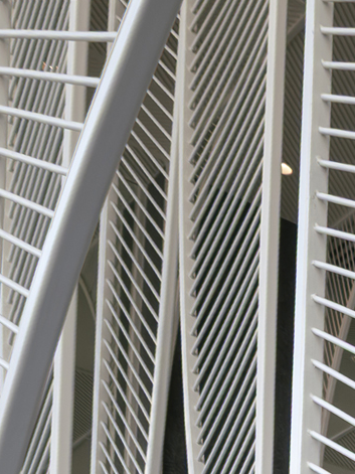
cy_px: 621
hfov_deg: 11.3
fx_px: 1341
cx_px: 962
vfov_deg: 18.6
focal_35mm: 98
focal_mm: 10.5
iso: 320
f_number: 5
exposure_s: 1/125
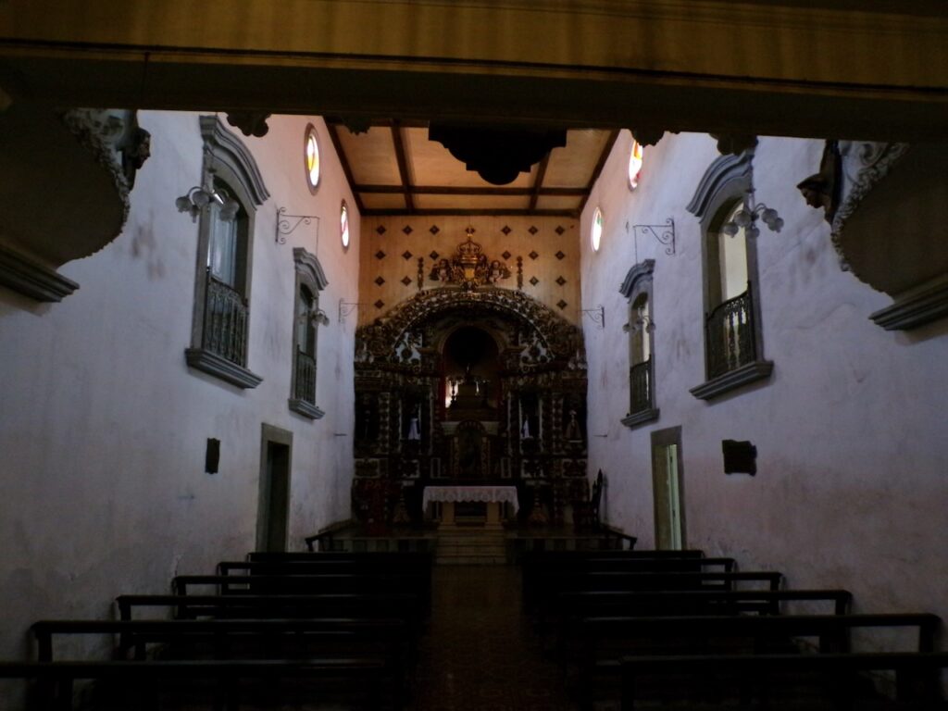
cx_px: 474
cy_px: 356
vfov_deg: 56.8
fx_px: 657
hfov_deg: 71.6
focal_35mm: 24
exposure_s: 1/34
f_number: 3
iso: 800
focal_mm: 4.3
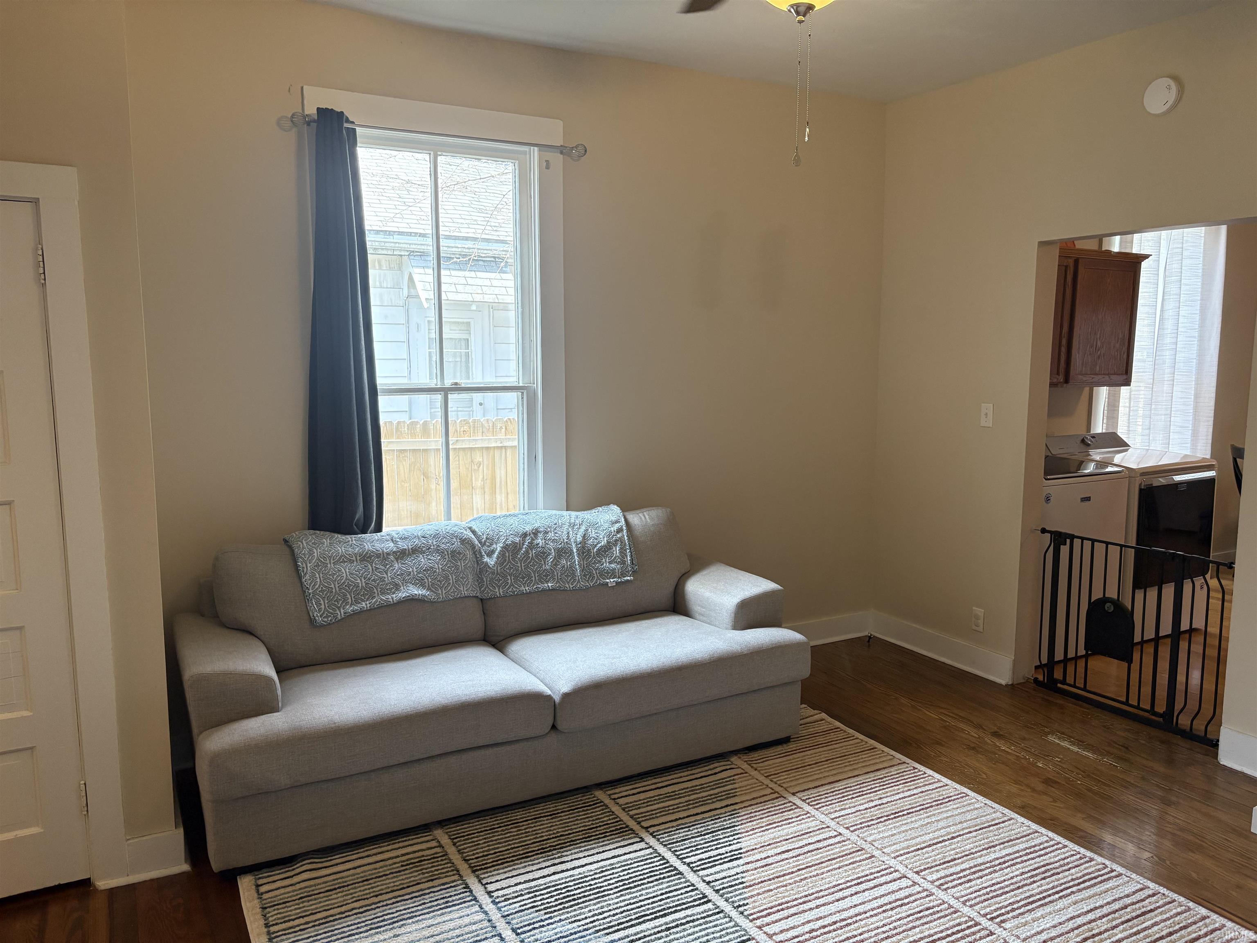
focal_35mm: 26
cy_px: 472
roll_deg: -0.1
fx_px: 944
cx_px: 628
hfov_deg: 67.3
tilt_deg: -7.3
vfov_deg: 53.1
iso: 200
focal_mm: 5.96
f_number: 1.6
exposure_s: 1/120
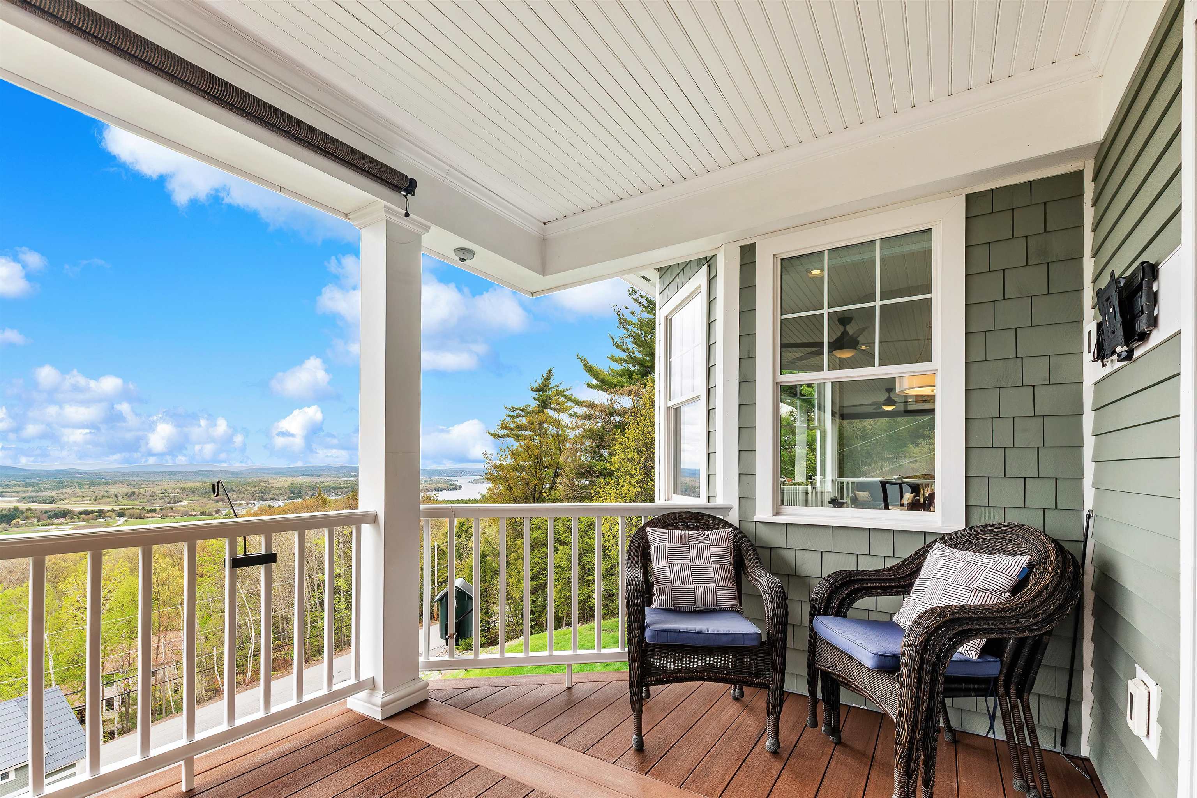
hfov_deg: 100.4
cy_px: 399
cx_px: 598
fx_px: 499
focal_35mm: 15
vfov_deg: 77.3
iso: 320
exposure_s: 1/125
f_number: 9
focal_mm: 10
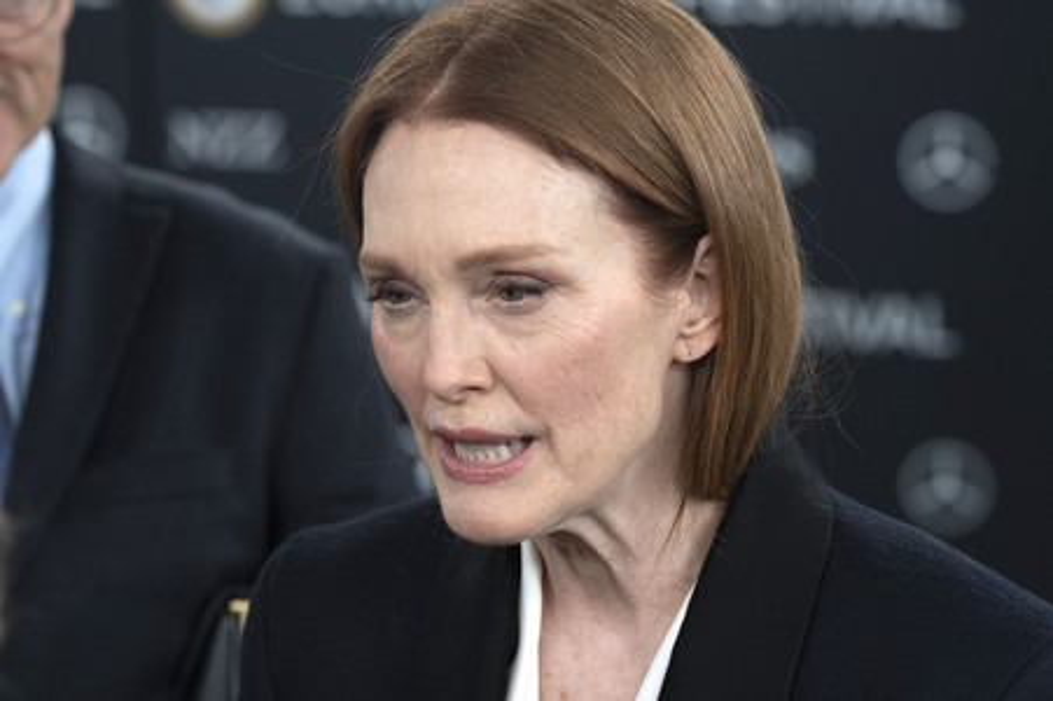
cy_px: 350
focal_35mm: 150
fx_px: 4384
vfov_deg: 9.1
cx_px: 526
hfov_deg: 13.7
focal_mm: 150
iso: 2000
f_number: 6.3
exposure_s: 1/500
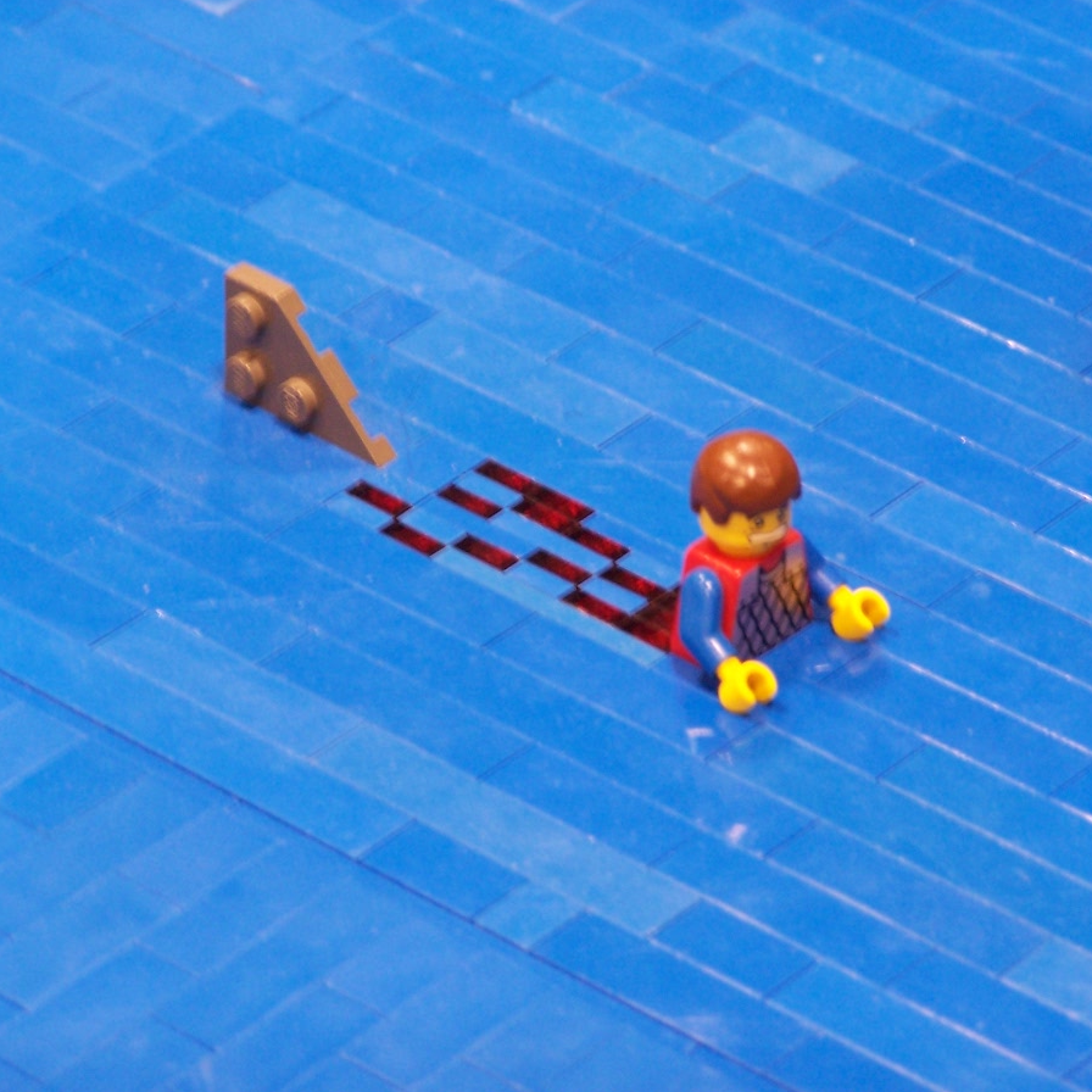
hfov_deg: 6.8
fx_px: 9208
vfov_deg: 6.8
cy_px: 545
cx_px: 553
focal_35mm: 258
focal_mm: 36.2
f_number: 3.2
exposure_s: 1/10
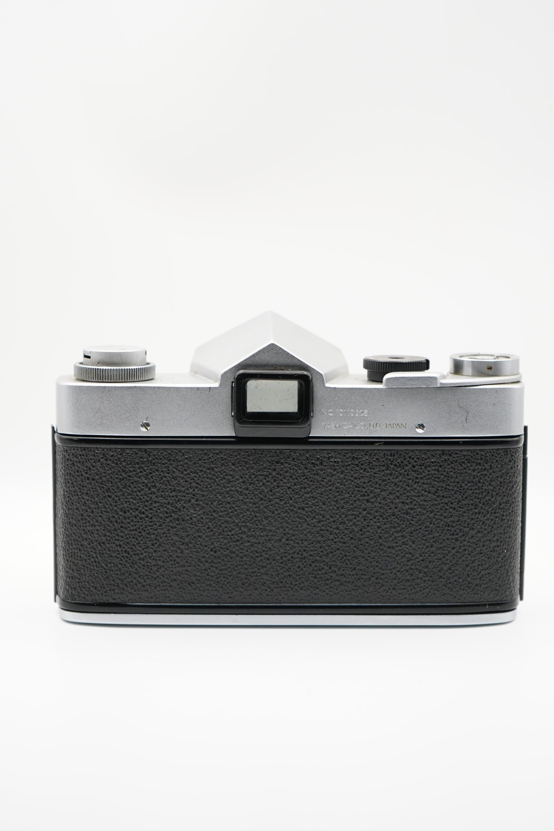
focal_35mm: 65
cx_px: 277
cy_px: 416
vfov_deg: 31.0
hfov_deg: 20.9
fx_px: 1500
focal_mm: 65
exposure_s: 1/250
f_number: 5.6
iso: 2000
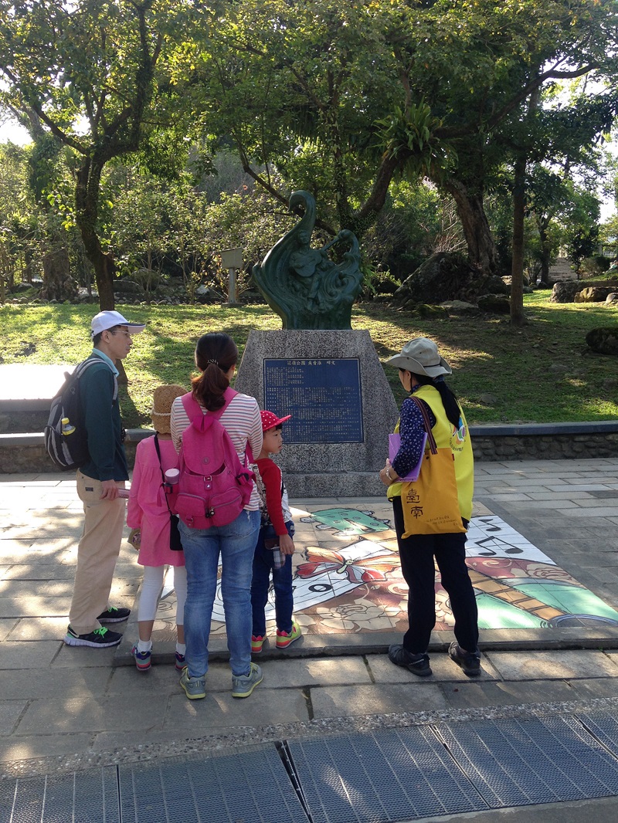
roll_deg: +1.5
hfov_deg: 43.0
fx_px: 785
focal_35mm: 33
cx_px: 309
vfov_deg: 55.3
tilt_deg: -5.0
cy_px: 412
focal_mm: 4.12
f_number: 2.4
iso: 50
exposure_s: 1/324
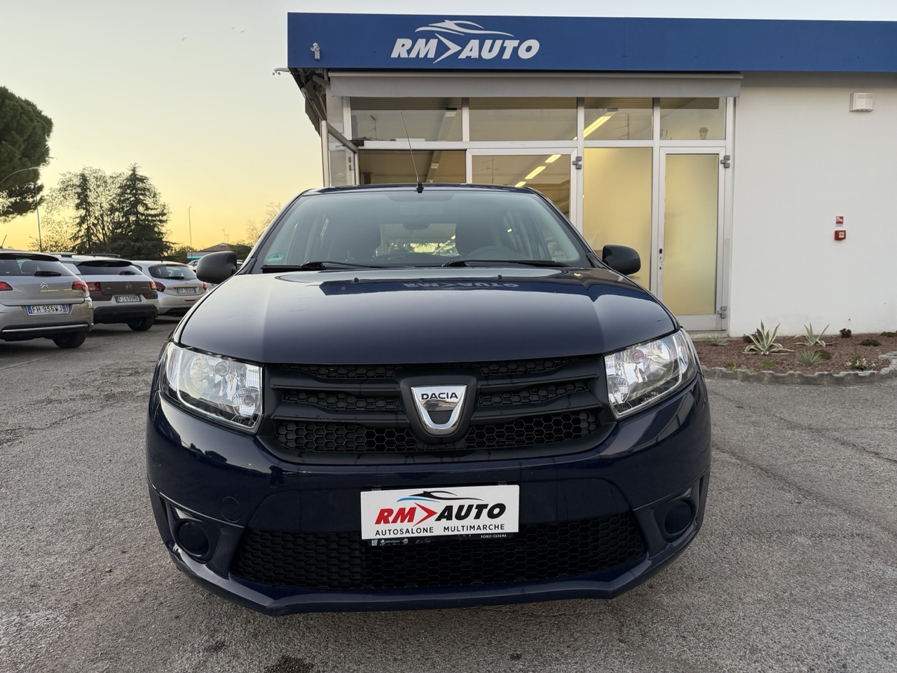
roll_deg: +1.9
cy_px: 336
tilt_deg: -5.5
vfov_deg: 56.8
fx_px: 622
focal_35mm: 24
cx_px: 448
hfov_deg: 71.6
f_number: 1.78
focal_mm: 6.76
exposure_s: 1/100
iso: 200
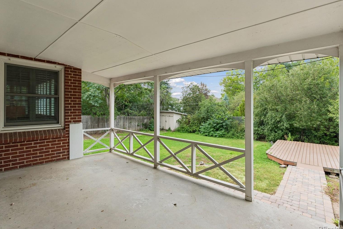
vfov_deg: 67.4
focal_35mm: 18
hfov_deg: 90.0
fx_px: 171
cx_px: 173
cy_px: 112
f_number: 9
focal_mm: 17
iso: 400
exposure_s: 1/160
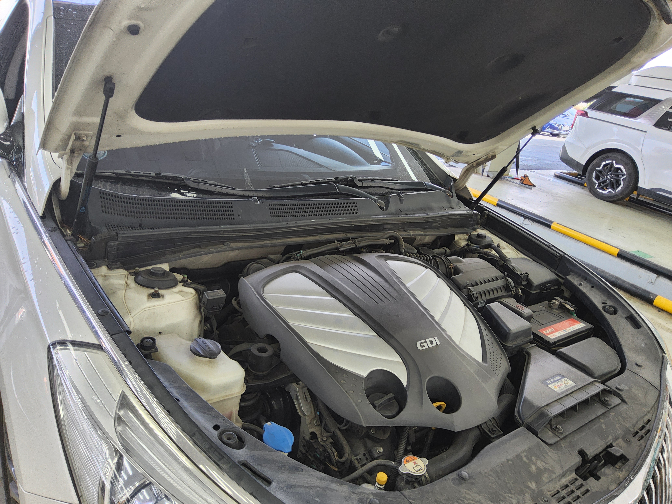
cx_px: 336
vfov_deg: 54.9
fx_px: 485
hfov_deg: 69.4
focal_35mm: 25
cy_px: 252
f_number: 2
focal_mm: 3.08
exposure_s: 1/120
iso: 80
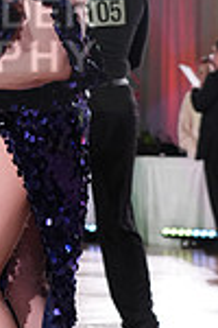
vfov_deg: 11.5
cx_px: -171
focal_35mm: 178
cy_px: 39
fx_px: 1617
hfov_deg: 7.5
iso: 2000
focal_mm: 46
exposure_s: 1/400
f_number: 4
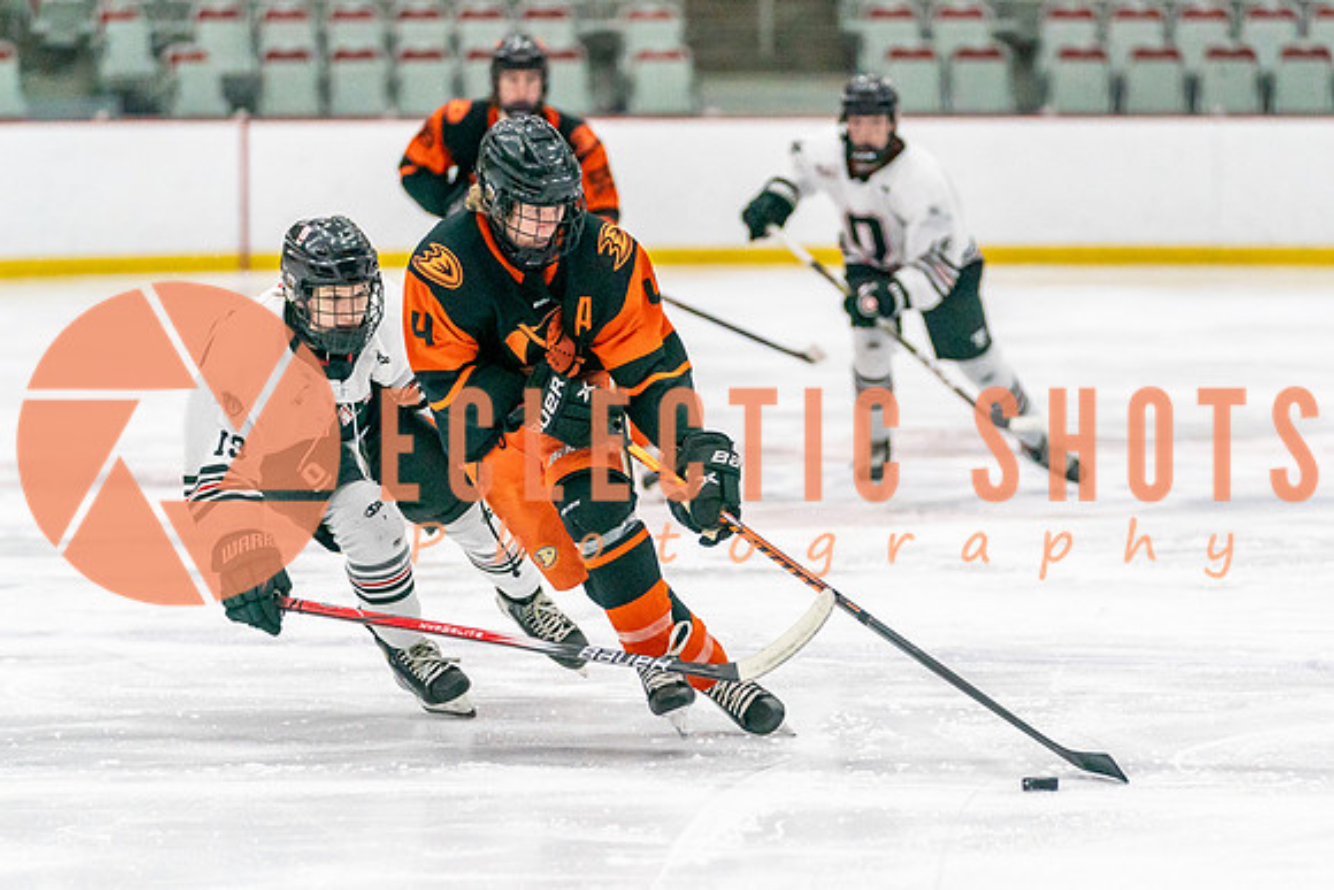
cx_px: 667
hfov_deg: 9.2
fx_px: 8267
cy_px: 557
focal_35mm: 223
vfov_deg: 6.2
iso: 3200
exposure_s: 1/1250
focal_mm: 148
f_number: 2.8
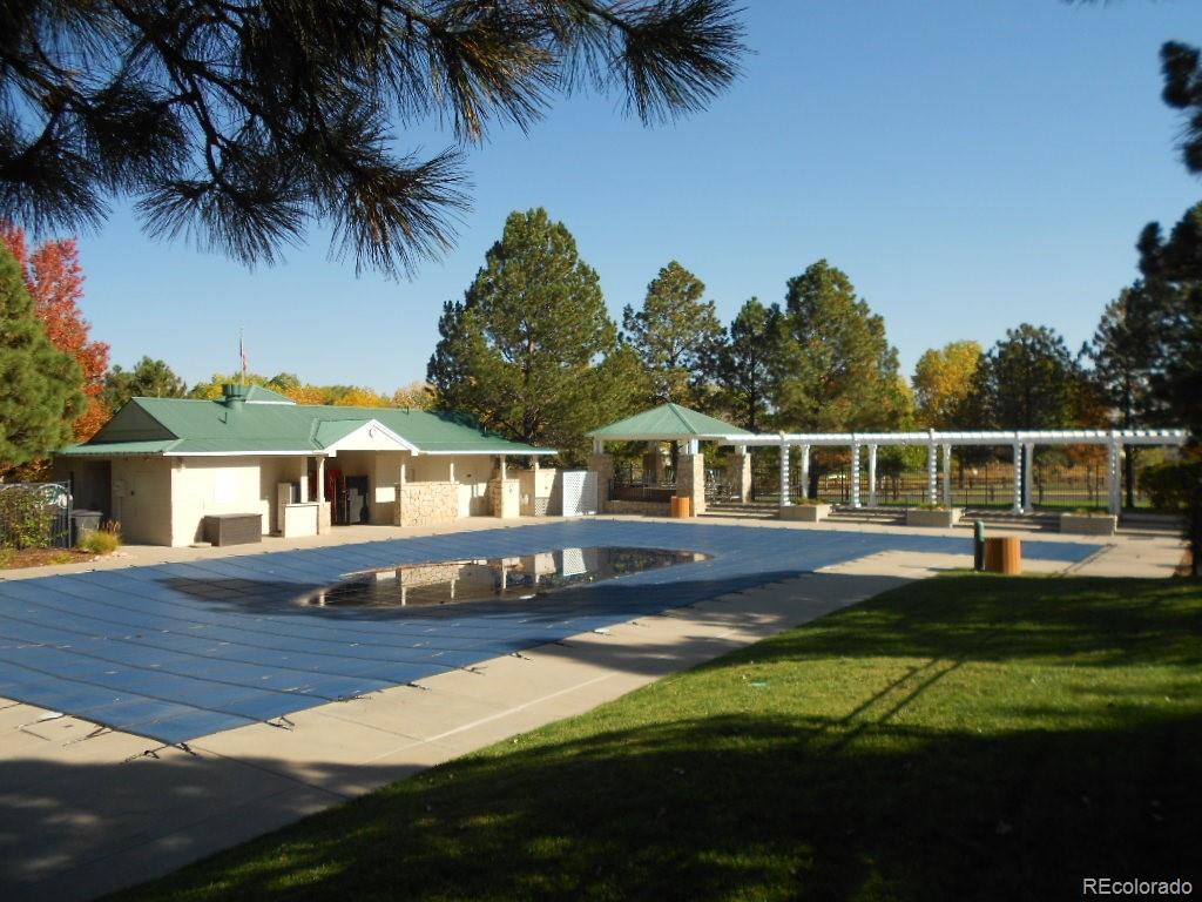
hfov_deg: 67.3
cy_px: 451
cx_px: 601
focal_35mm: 26
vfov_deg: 53.1
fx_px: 903
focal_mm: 4.6
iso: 80
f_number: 3.2
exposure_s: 1/800
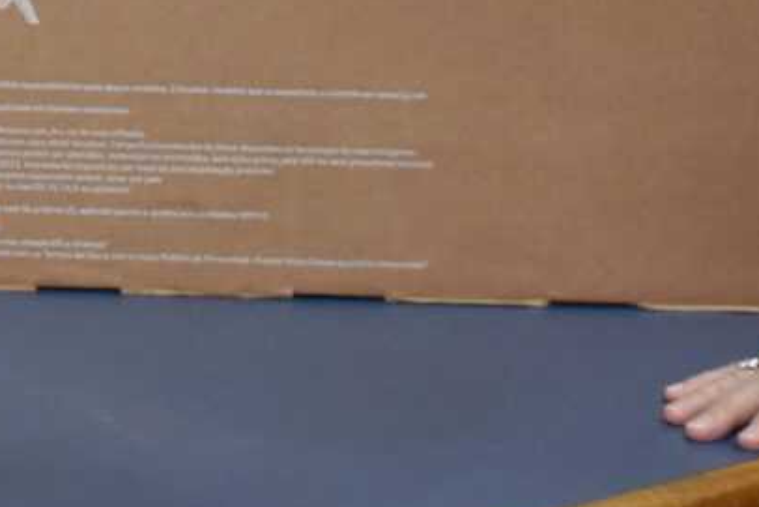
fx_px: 4387
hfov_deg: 9.6
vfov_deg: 6.5
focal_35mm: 208
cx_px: -439
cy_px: -238
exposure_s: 1/60
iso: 1250
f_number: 4.5
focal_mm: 22
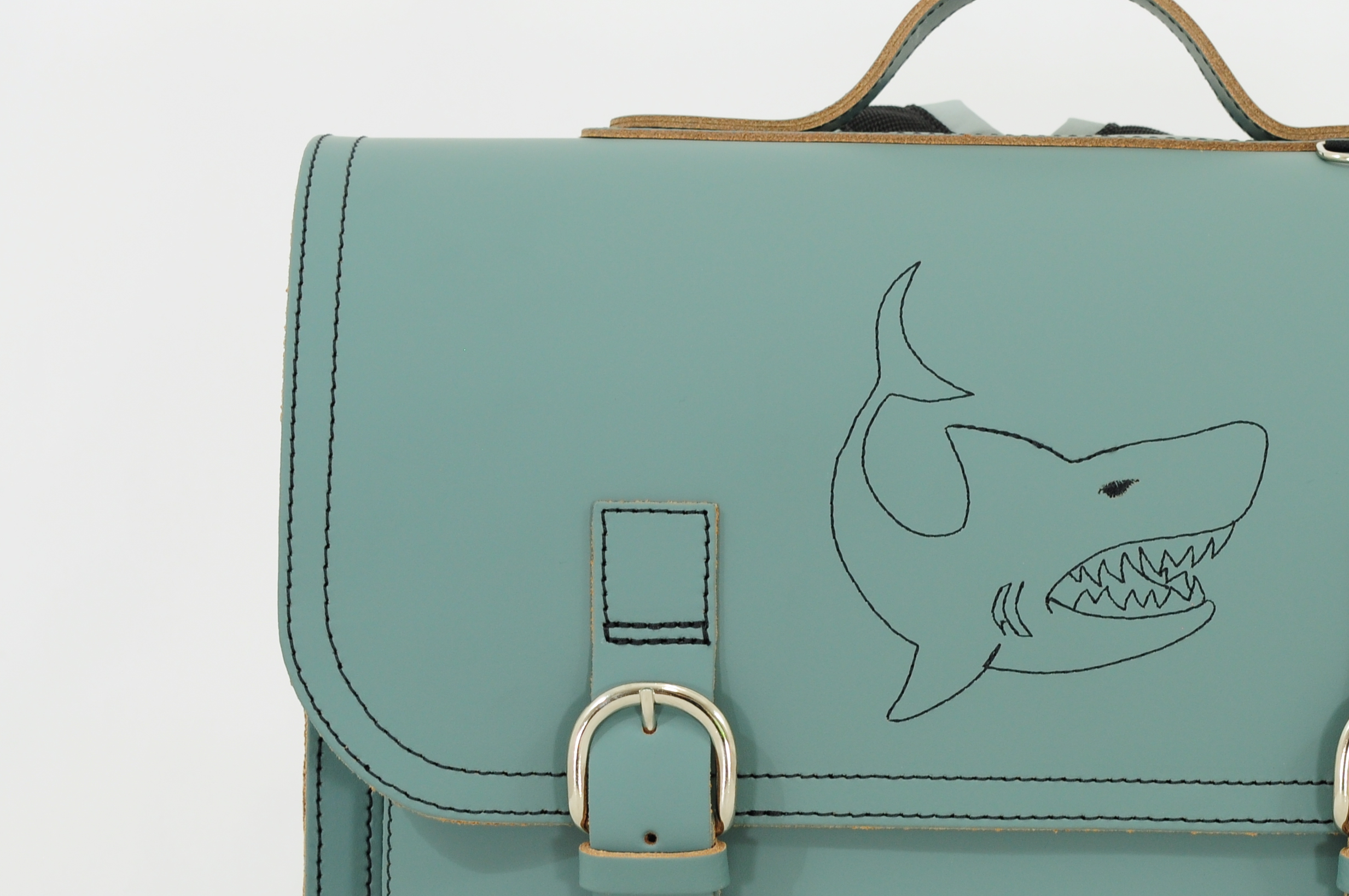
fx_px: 4491
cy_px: 644
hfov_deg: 17.0
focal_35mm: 120
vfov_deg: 11.4
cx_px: 1078
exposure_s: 1/25
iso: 200
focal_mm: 46
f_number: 9
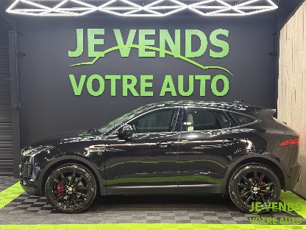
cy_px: 115
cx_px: 153
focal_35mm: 52
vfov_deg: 28.0
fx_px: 460
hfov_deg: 36.8
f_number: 1.6
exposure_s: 1/100
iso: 80
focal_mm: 5.96
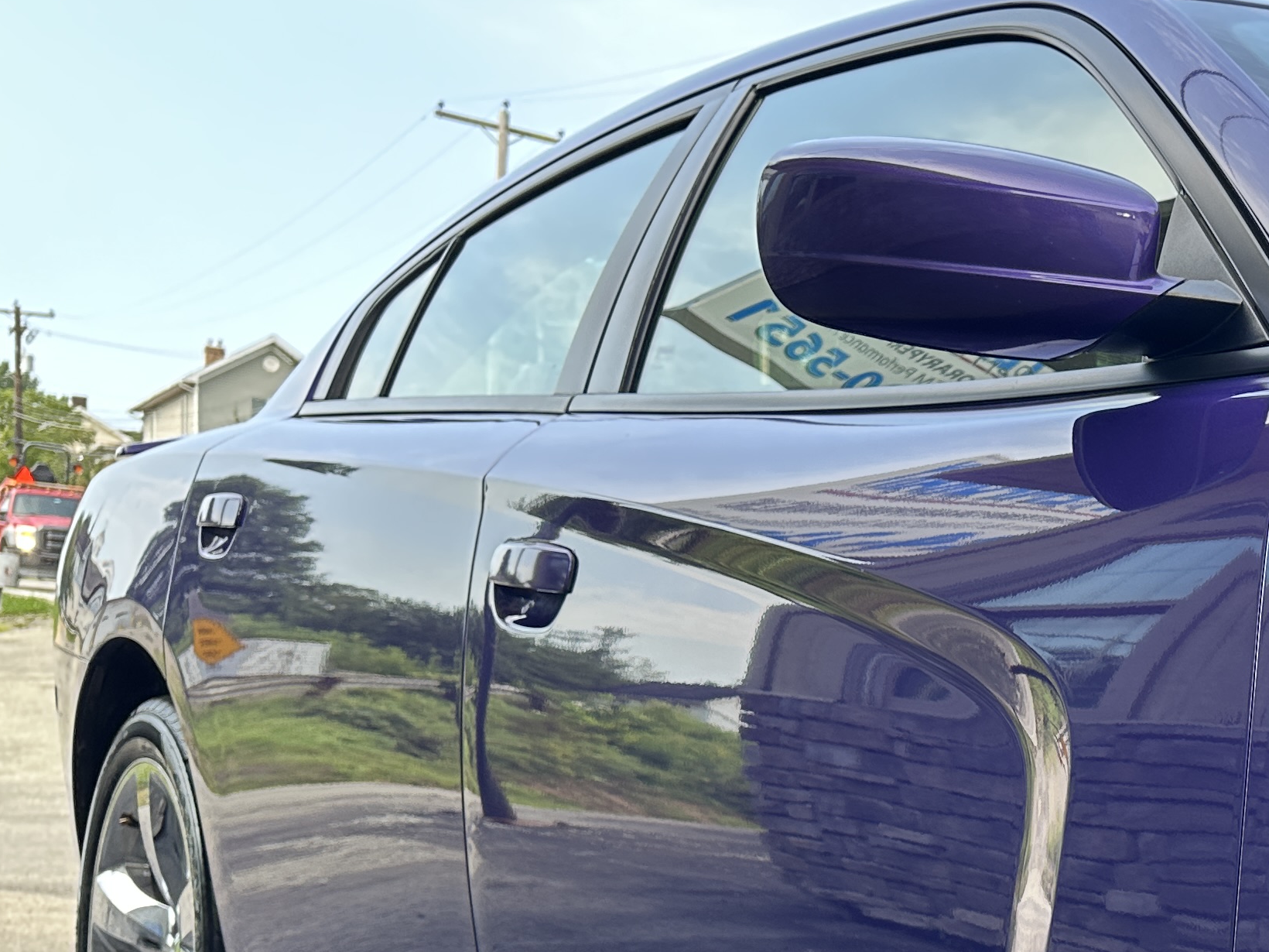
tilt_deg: -3.9
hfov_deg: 28.9
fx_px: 2163
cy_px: 923
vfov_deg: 23.9
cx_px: 1465
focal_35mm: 59
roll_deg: -2.7
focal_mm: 6.86
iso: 80
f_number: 1.78
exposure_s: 1/381
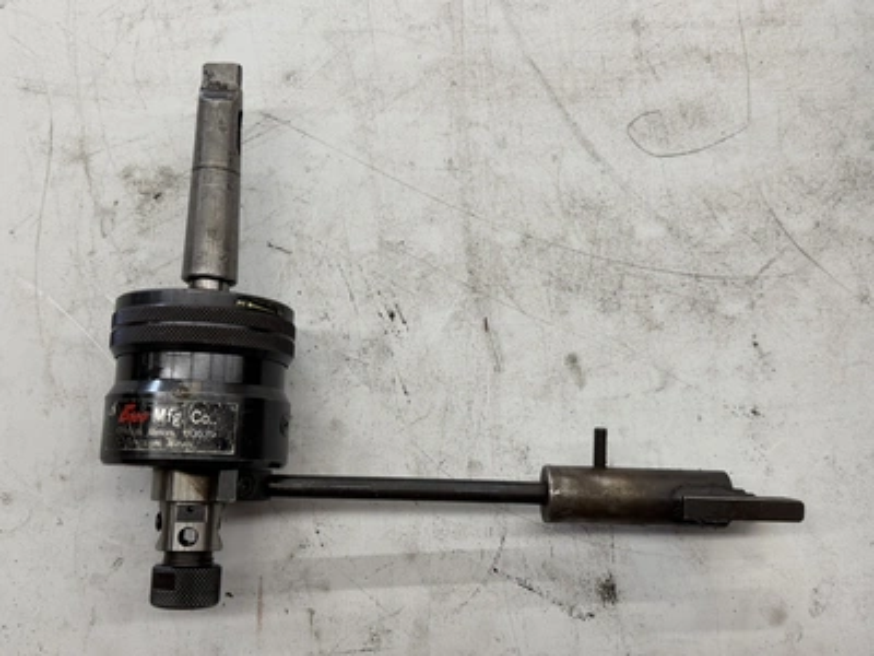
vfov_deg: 40.7
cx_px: 437
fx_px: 884
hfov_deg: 52.6
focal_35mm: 35
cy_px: 328
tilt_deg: -79.9
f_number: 1.78
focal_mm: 6.76
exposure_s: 1/120
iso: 125
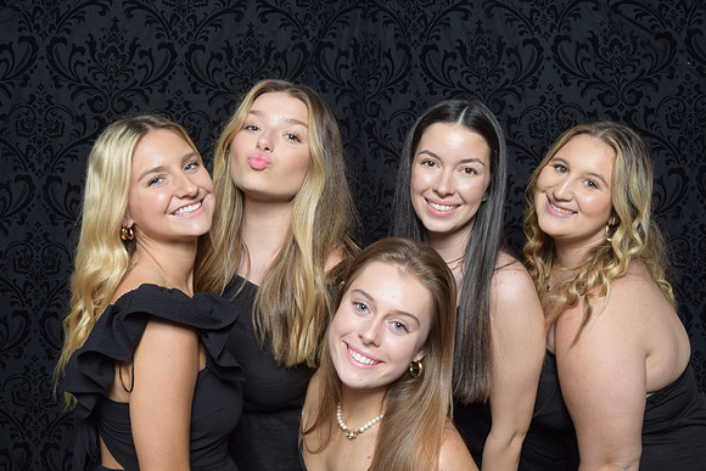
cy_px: 236
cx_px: 353
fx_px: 765
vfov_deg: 34.2
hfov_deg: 49.5
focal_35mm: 39
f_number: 20
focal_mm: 26
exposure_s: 1/60
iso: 500
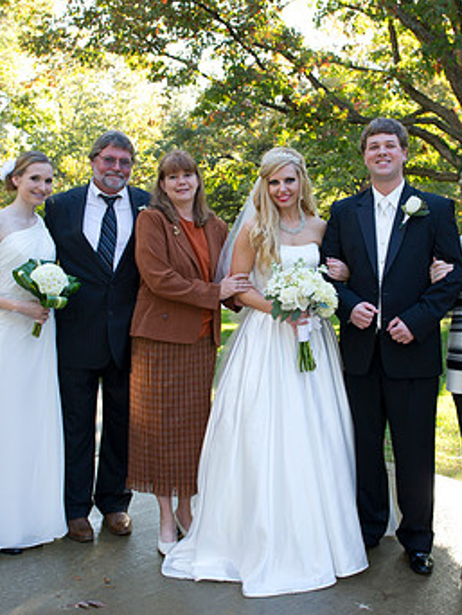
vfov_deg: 42.9
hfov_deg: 32.9
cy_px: 288
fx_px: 782
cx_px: 262
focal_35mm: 44
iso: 500
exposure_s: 1/160
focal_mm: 27
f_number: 5.6
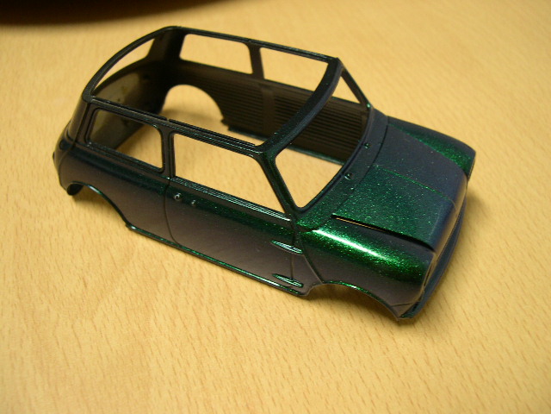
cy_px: 207
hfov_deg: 49.0
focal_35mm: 38
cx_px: 276
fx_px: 605
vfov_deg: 37.7
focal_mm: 8
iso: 100
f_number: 2.8
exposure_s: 1/5
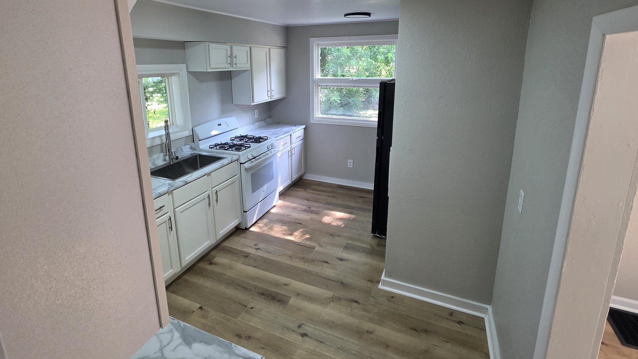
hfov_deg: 95.9
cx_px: 308
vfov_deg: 63.0
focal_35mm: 17
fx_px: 288
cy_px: 132
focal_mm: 2.2
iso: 200
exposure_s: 1/120
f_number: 1.9
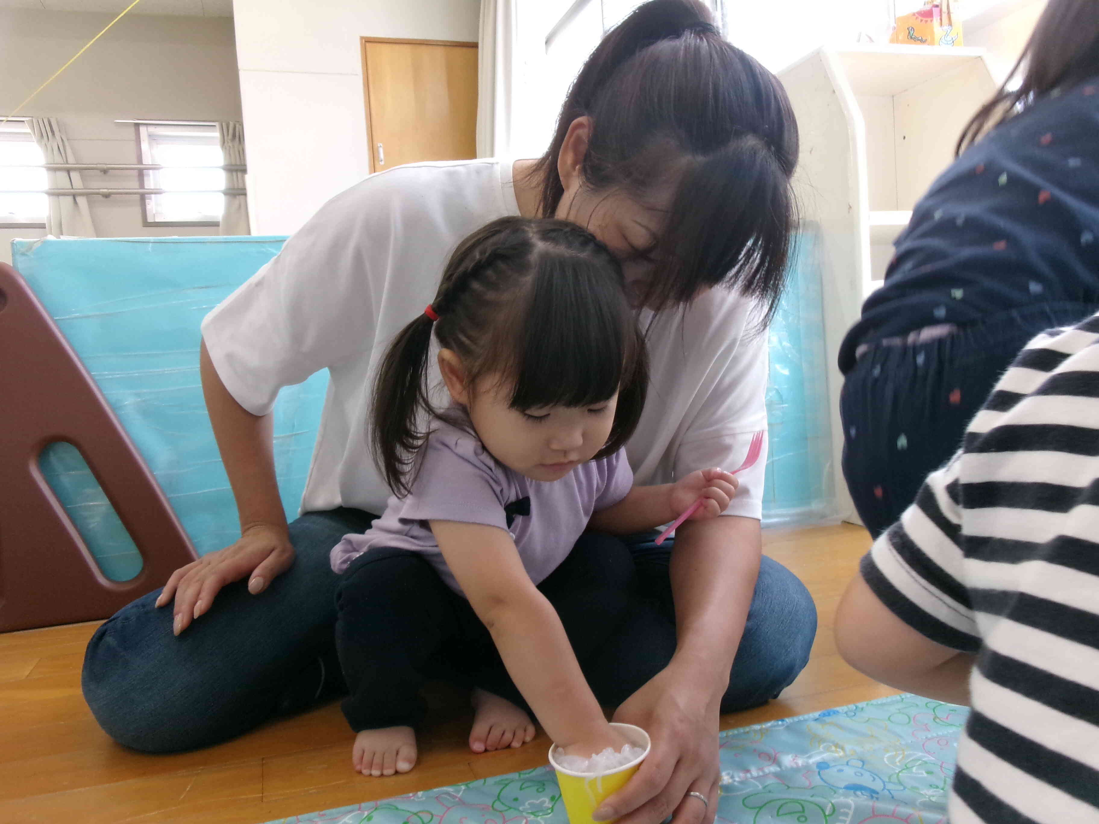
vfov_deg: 49.7
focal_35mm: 28
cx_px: 550
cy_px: 412
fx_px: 889
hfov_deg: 63.4
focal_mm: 5.1
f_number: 3.9
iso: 269
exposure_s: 1/60
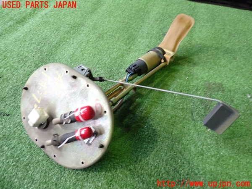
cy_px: 94
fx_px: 218
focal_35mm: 30
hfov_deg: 60.0
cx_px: 126
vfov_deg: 46.8
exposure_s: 1/30
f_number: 2.3
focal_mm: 5.4
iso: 320
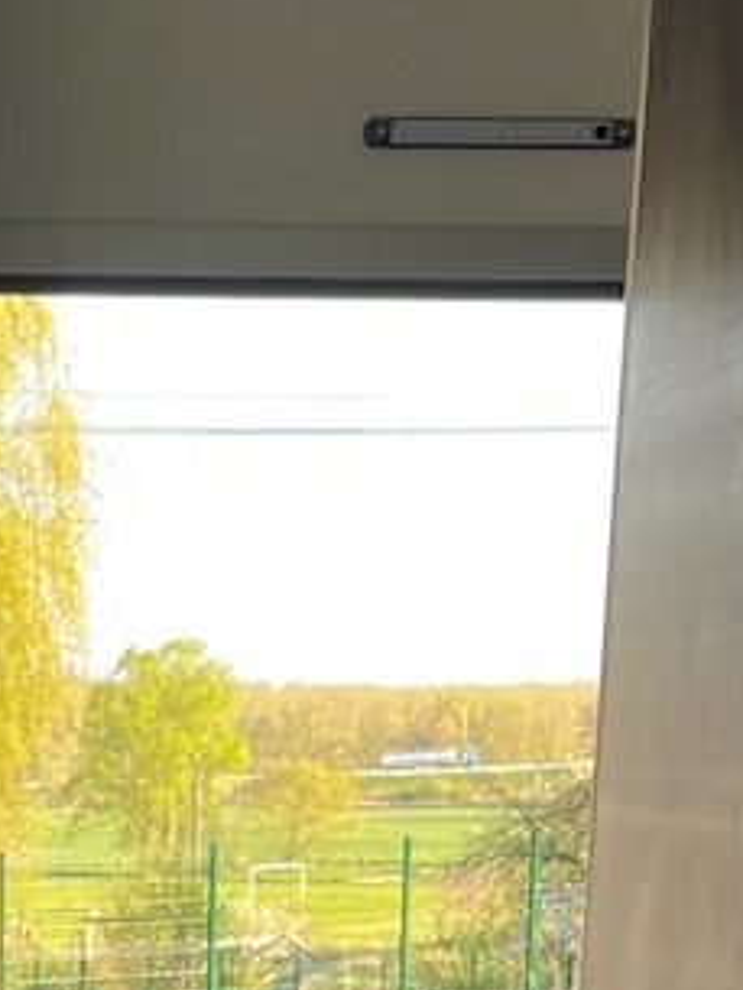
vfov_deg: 16.3
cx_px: -52
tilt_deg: -14.8
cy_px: 1532
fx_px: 3117
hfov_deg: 13.4
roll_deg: +0.6
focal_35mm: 109
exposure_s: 1/189
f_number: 1.6
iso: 40
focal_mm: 5.1
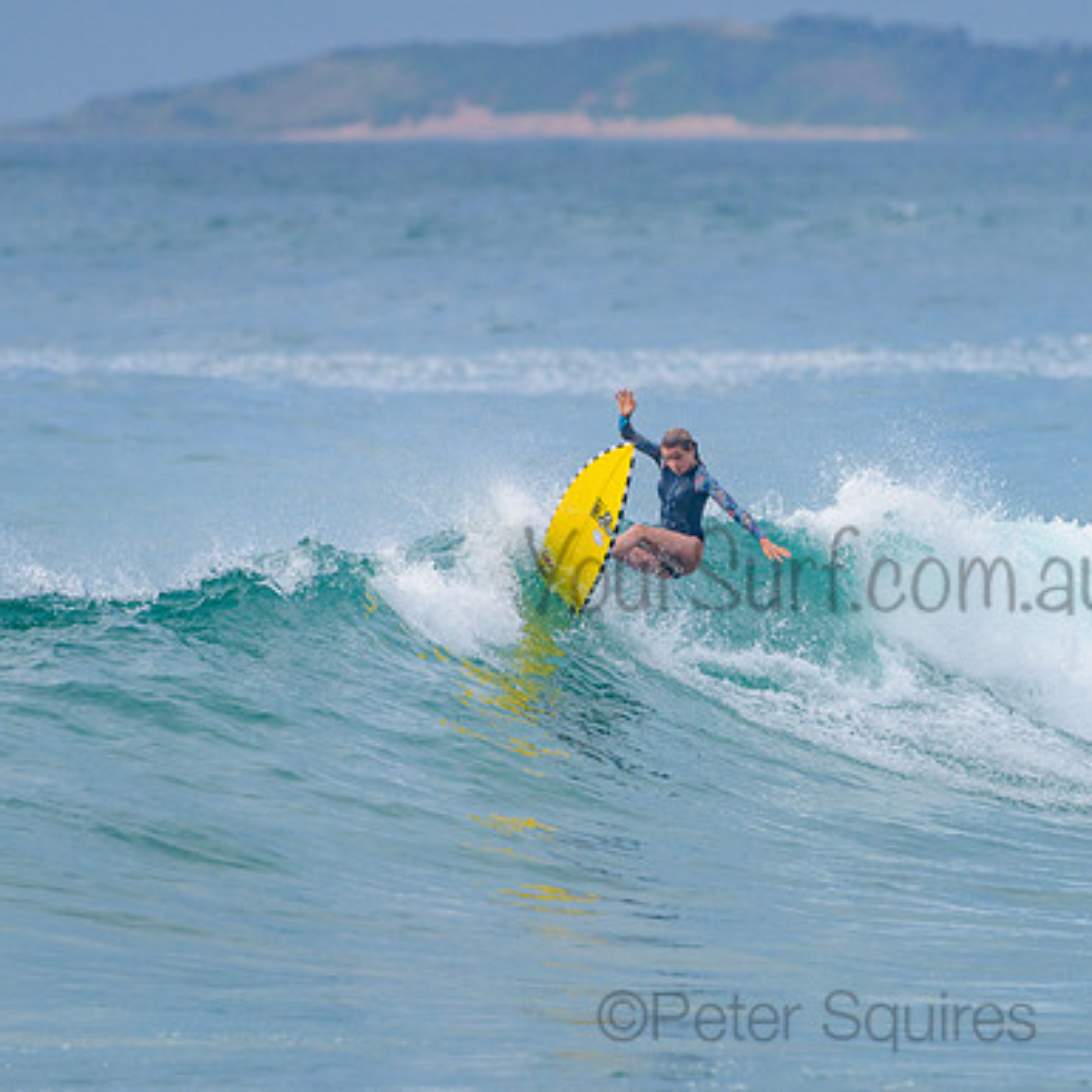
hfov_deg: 2.2
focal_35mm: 804
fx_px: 28695
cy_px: 670
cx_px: 611
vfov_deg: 2.2
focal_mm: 500
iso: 280
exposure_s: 1/2000
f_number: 5.6
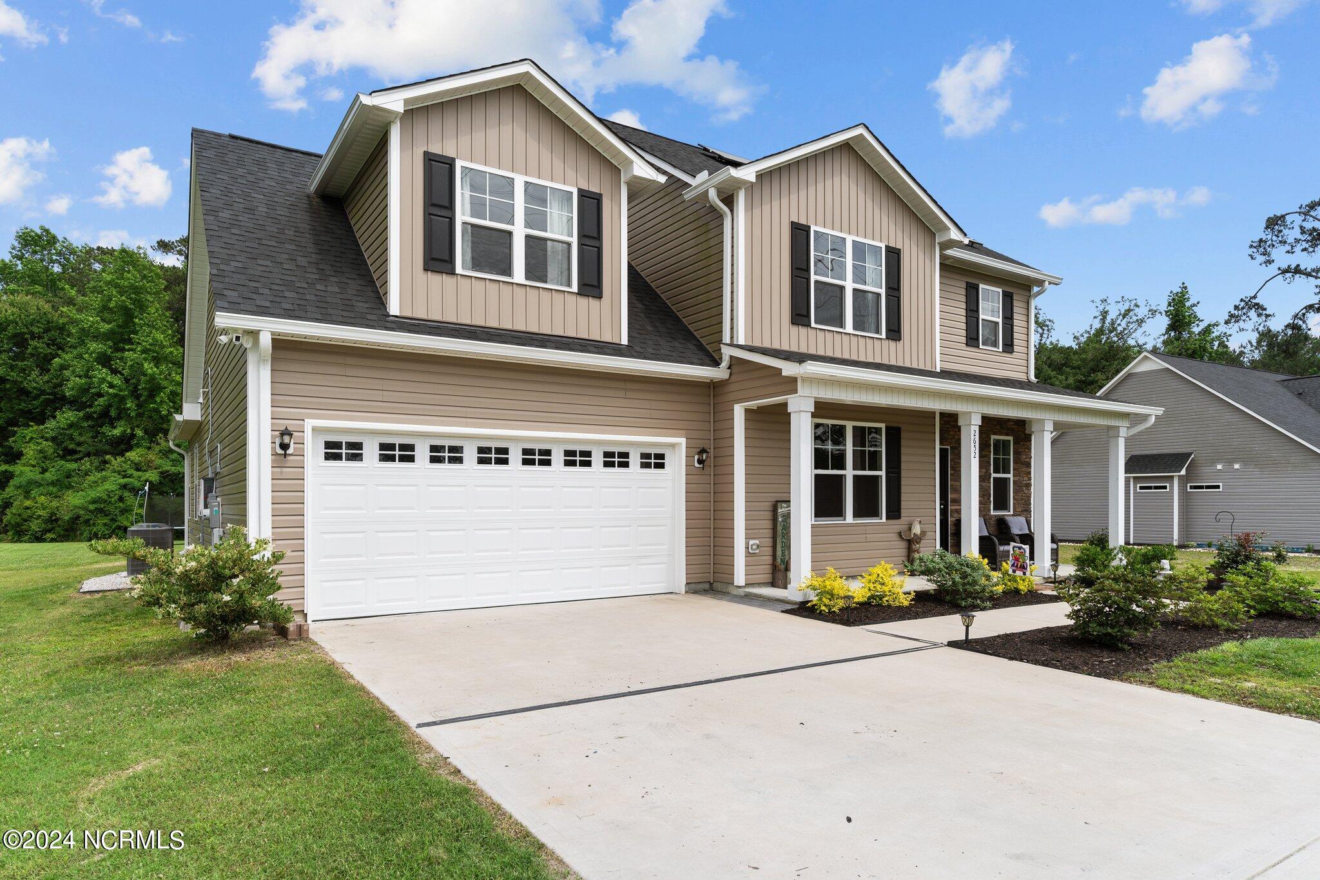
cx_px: 660
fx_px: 770
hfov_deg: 81.2
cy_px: 440
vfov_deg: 59.5
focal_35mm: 21
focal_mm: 21
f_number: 5
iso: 125
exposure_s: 1/1600
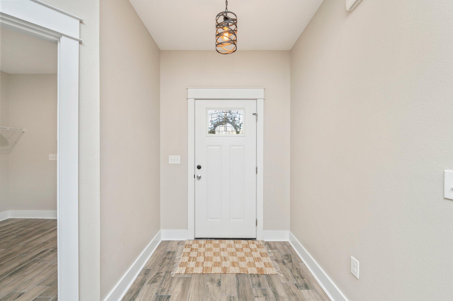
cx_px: 226
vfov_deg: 81.1
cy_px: 150
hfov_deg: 104.3
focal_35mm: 14
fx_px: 176
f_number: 9
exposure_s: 1/30
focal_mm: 14
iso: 500
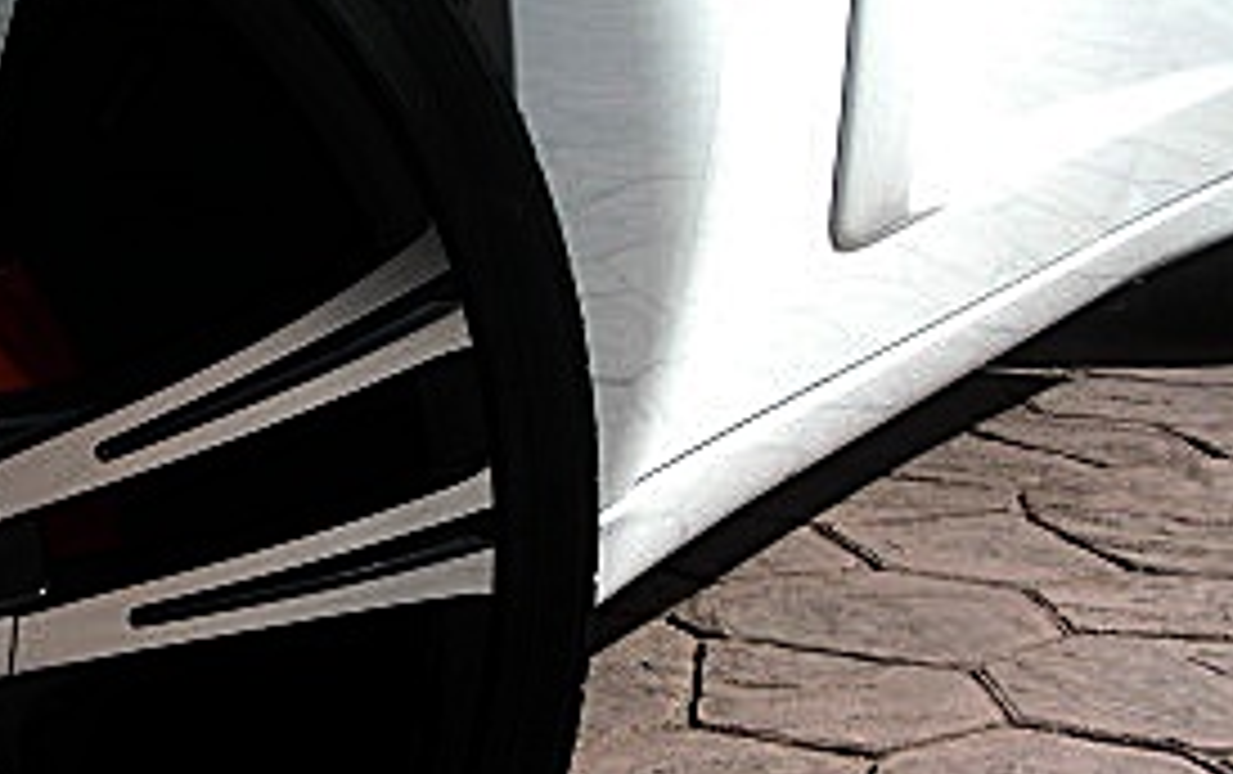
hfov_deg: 22.5
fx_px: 2994
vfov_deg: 14.6
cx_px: 50
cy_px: 612
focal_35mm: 89
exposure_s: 1/800
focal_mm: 6.3
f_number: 2.8
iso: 50
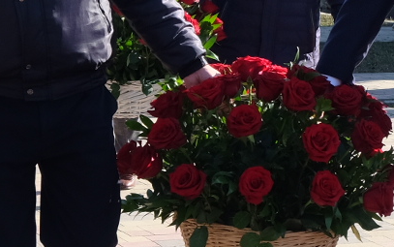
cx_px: 415
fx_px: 2149
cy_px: 8
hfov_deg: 10.4
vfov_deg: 6.6
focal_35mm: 200
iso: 400
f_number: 7.1
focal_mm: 30.2
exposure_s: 1/350
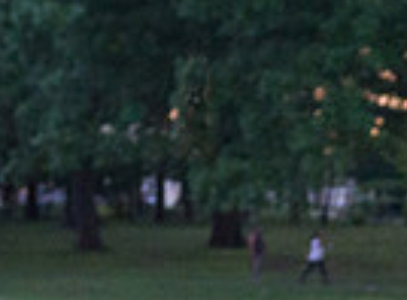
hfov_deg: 8.0
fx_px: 2818
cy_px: 643
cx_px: 660
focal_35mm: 241
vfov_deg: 5.9
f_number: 4
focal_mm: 40
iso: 1600
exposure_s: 1/500
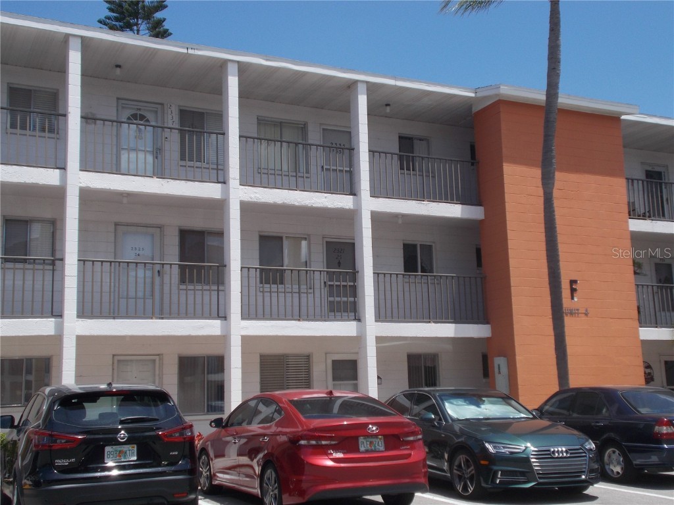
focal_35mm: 44
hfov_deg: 42.9
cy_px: 252
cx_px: 337
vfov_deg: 32.9
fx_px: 857
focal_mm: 7.9
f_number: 10.6
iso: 80
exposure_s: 1/125
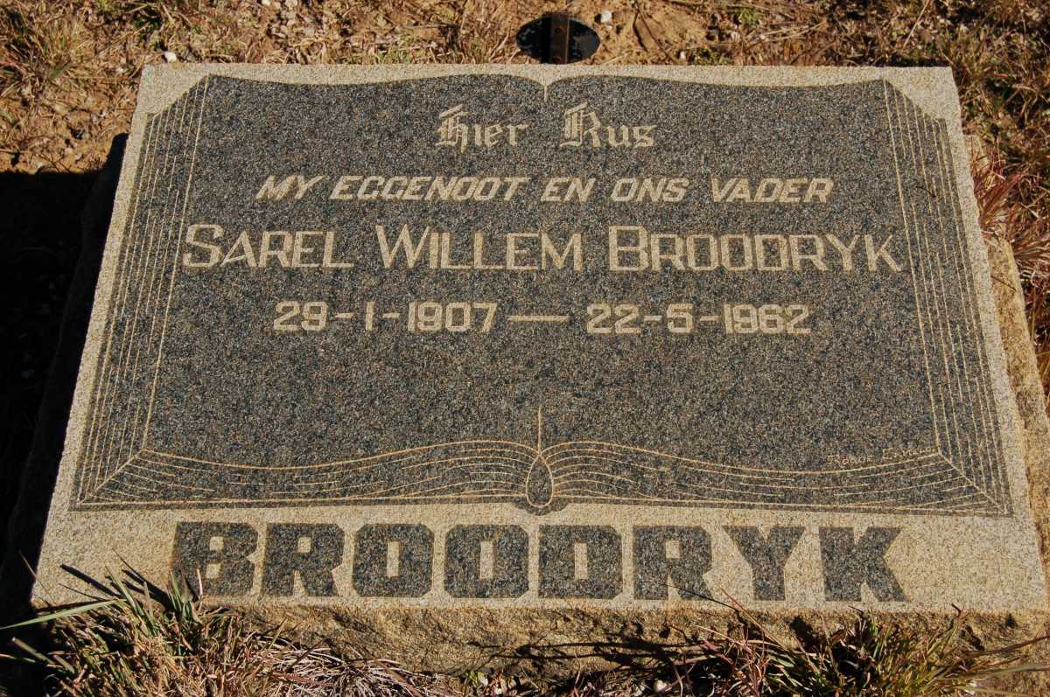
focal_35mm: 57
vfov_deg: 23.7
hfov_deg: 35.1
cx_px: 525
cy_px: 348
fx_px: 1660
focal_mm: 38
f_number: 6.3
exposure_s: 1/640
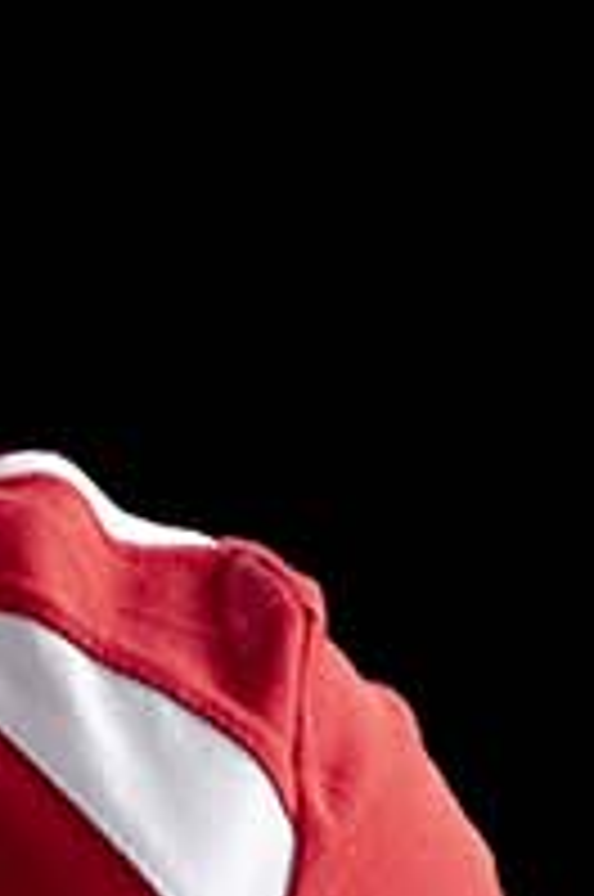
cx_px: -1084
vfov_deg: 2.7
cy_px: 1869
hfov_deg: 1.8
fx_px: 18899
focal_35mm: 761
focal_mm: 105
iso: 100
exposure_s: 1/160
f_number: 7.1
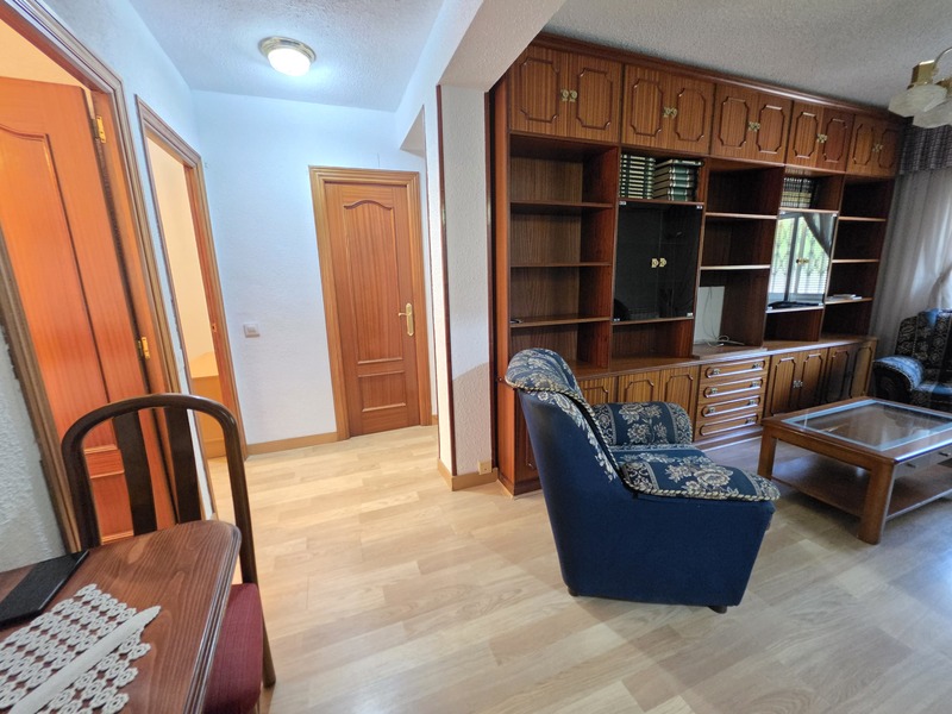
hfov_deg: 106.2
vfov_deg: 89.9
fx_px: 358
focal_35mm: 13
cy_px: 357
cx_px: 476
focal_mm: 2.2
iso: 1000
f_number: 1.9
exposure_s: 1/50
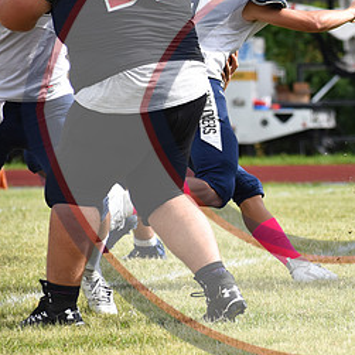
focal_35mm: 515
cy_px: 110
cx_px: 332
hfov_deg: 3.4
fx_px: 5975
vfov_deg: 3.4
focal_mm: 175
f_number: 5.6
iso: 400
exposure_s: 1/1600
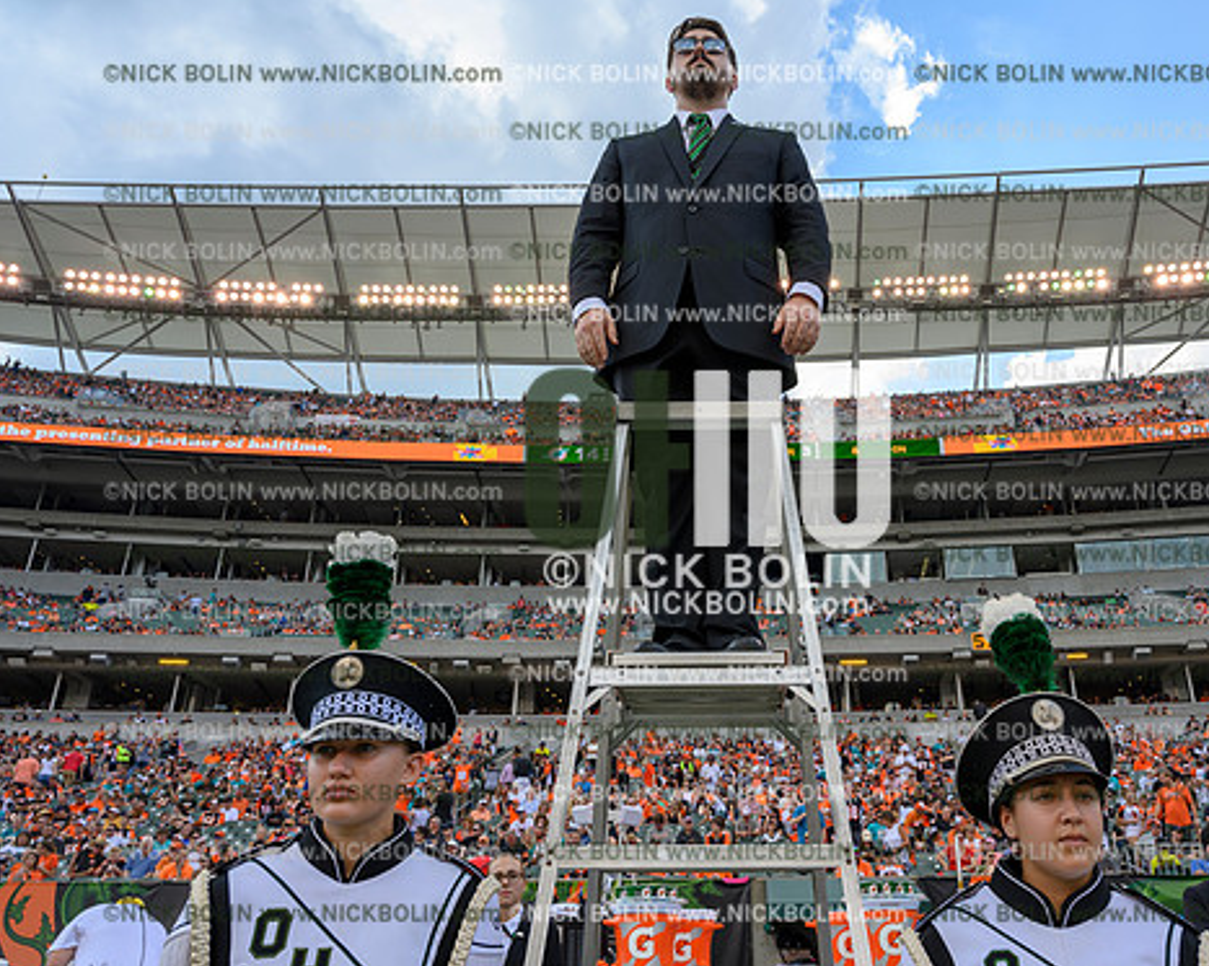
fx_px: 1001
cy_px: 493
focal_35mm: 28
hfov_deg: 61.9
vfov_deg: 51.5
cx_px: 707
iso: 80
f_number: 7.1
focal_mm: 24
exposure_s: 1/125
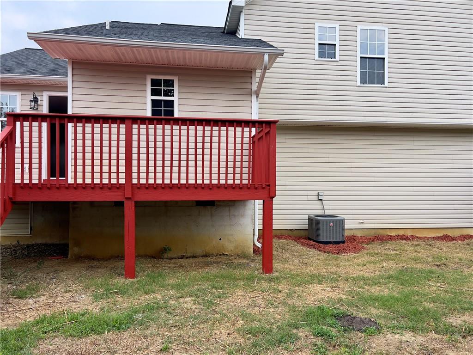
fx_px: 355
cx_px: 236
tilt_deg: +0.9
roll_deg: -0.5
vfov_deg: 53.1
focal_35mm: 26
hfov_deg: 67.3
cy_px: 178
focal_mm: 5.7
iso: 40
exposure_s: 1/279
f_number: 1.5
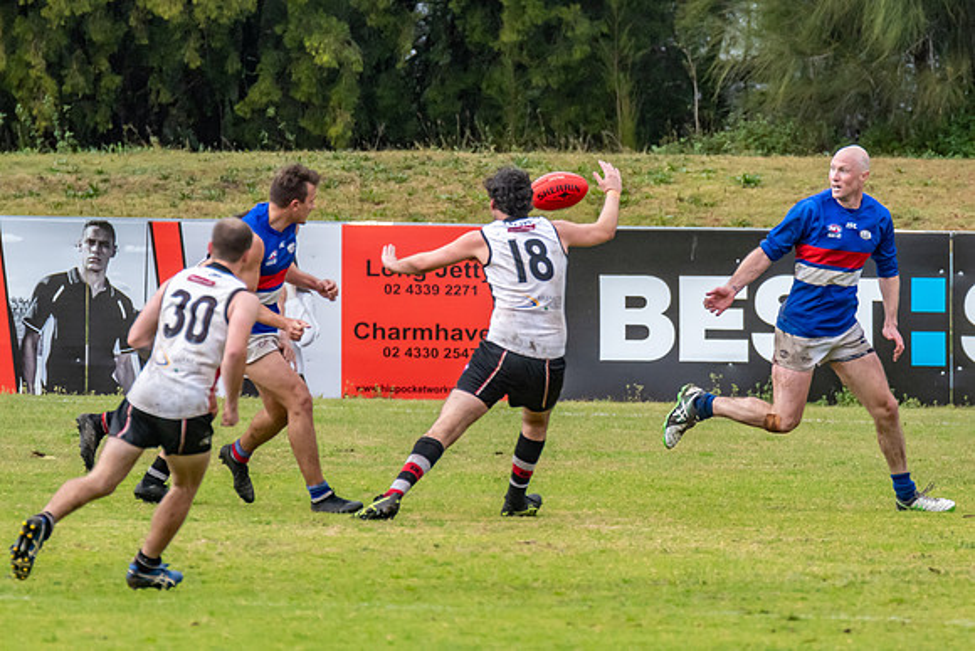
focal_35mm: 982
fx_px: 26593
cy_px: 264
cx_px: 557
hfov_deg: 2.1
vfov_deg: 1.4
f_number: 7.1
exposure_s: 1/4000
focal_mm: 550
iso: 1250
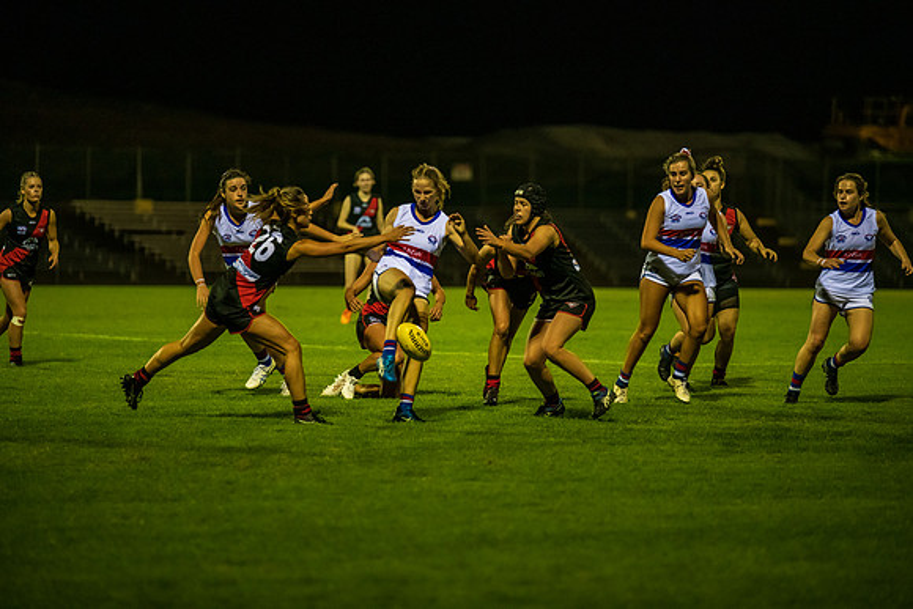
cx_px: 461
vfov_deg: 6.8
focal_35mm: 203
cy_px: 305
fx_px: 5159
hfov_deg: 10.1
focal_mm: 200
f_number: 2.8
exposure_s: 1/1000
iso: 4000
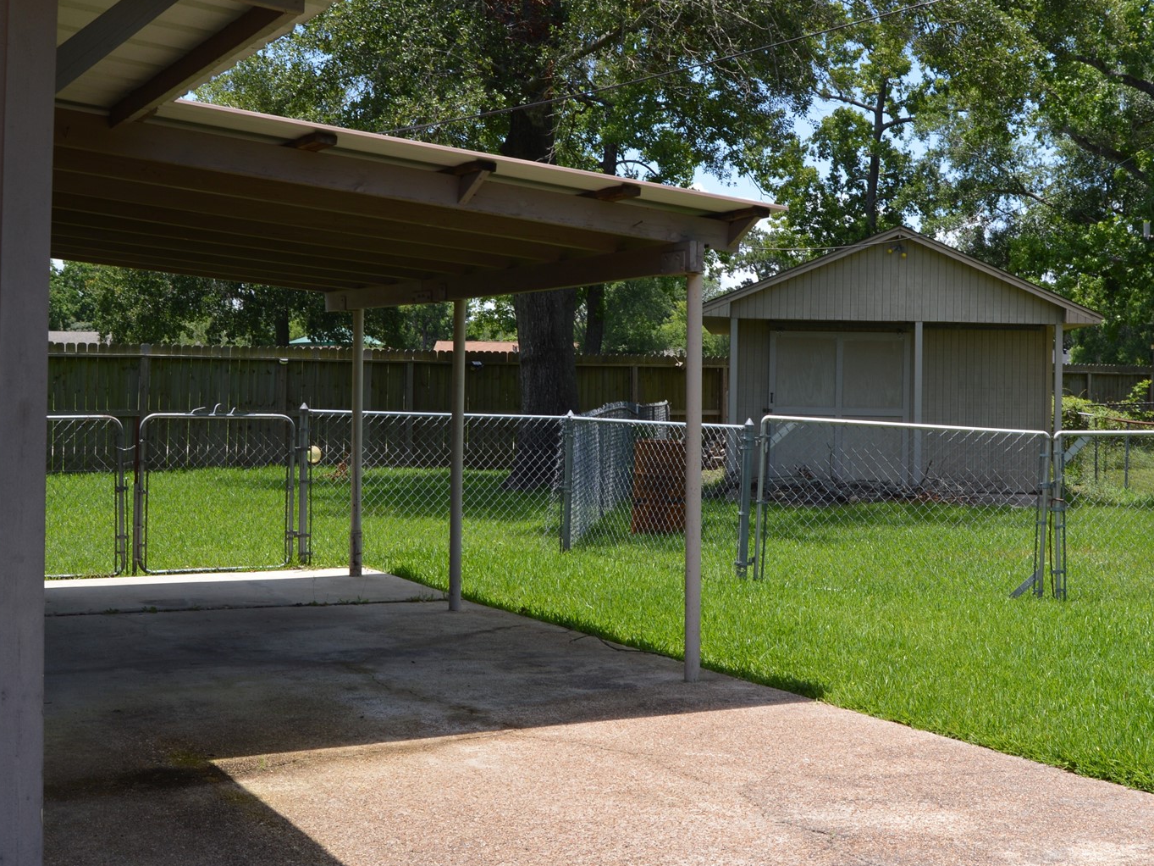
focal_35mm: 46
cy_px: 351
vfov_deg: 31.4
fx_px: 1533
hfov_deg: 41.1
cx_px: 680
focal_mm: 20
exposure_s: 1/200
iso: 100
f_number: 7.1
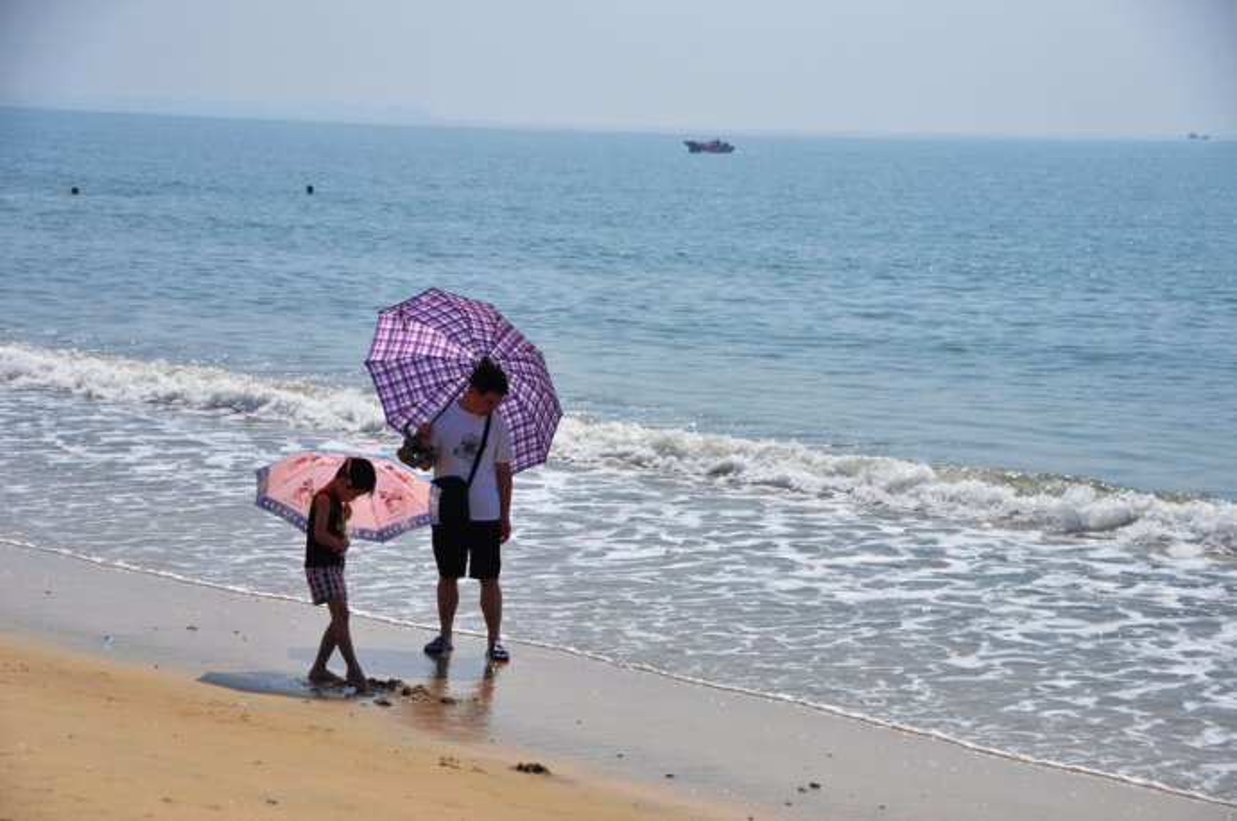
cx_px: 618
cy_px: 410
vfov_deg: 16.2
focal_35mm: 84
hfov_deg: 24.2
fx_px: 2882
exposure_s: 1/2500
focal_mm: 56
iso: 200
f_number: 5.6
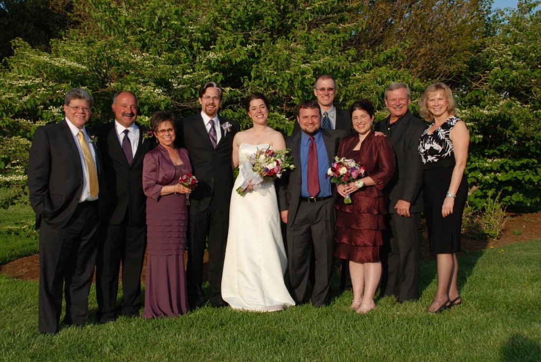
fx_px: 722
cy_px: 181
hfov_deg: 41.1
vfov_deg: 28.1
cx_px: 270
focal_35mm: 48
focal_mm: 32
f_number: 8
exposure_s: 1/200
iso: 100
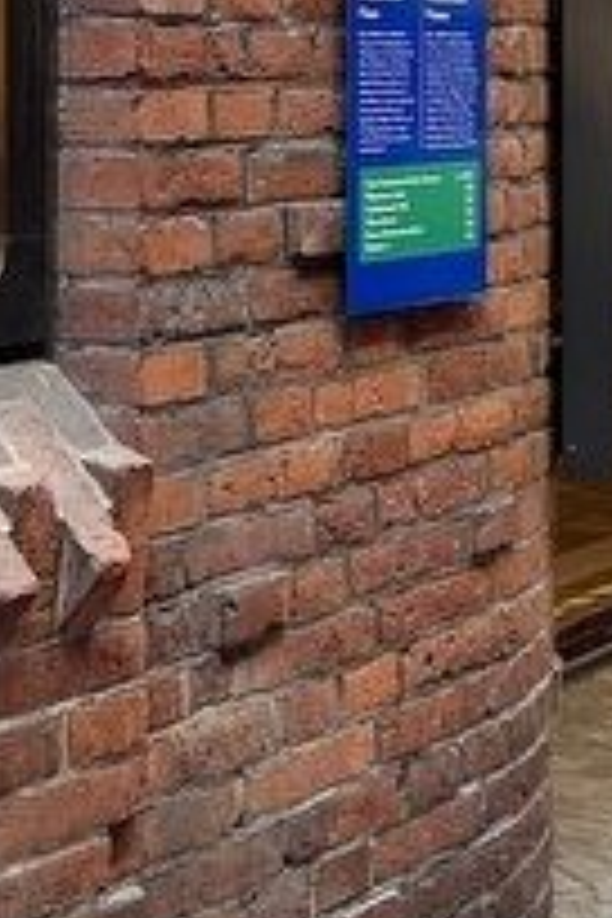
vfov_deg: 20.3
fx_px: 2499
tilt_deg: +1.3
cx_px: 868
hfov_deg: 13.3
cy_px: 50
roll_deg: -0.4
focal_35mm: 98
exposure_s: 1/118
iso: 200
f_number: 1.78
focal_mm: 6.86
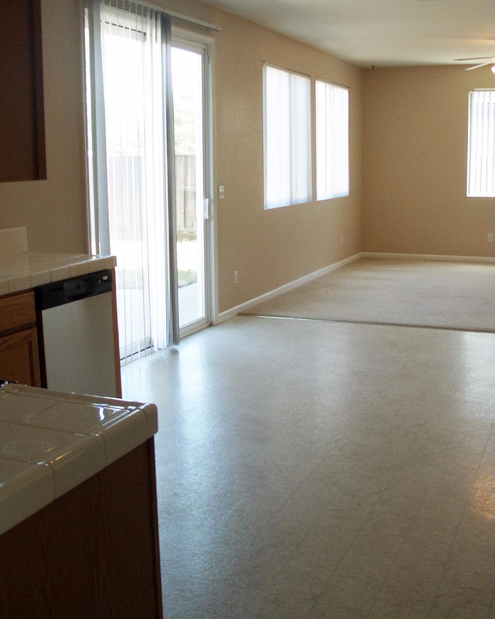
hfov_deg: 37.3
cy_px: 296
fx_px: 733
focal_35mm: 40
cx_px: 275
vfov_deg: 45.8
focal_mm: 7.1
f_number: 2.8
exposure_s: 1/100
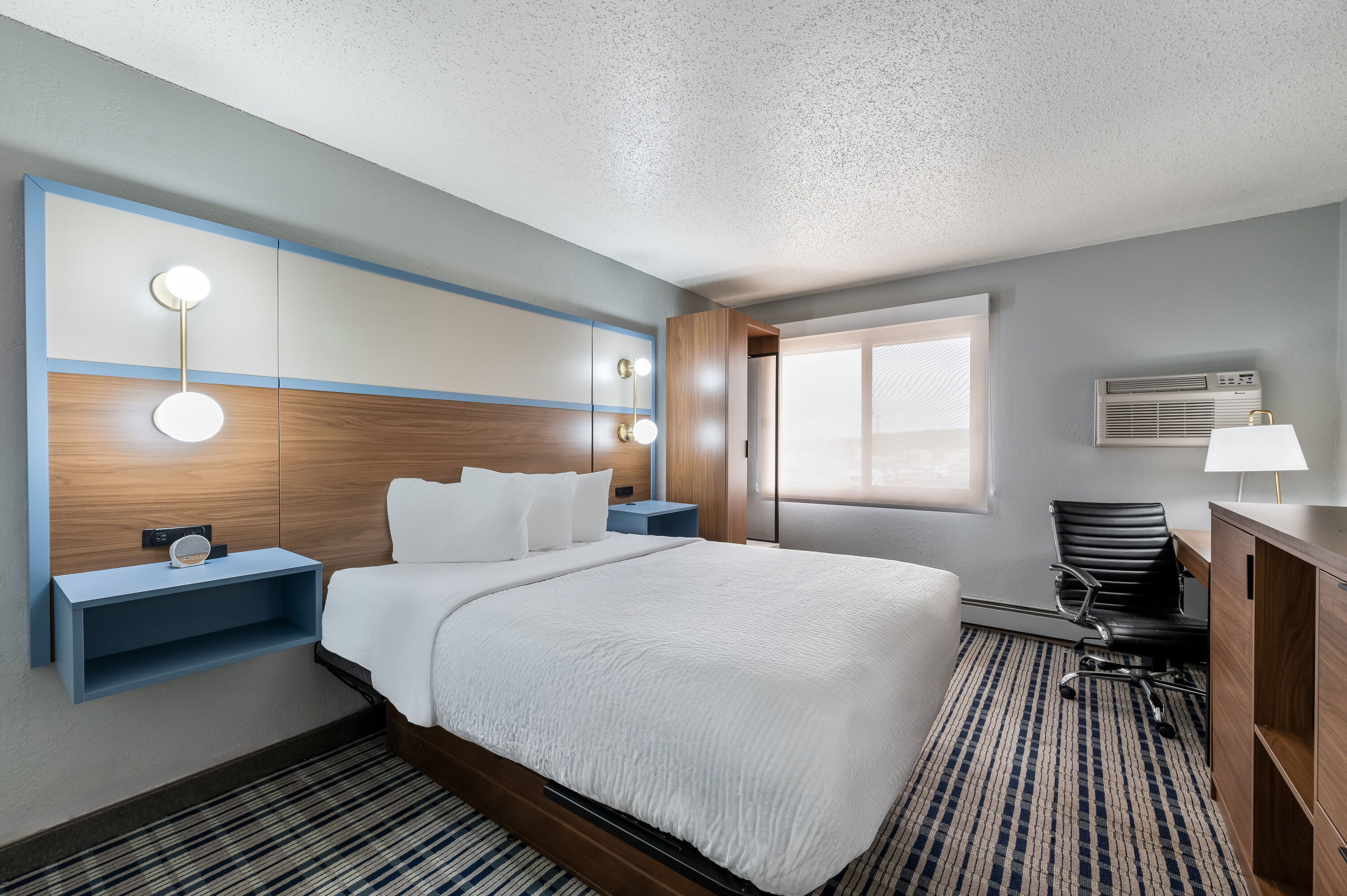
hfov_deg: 104.3
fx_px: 523
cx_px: 674
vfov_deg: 81.1
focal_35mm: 14
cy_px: 448
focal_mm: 14
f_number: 8
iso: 400
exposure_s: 1/2
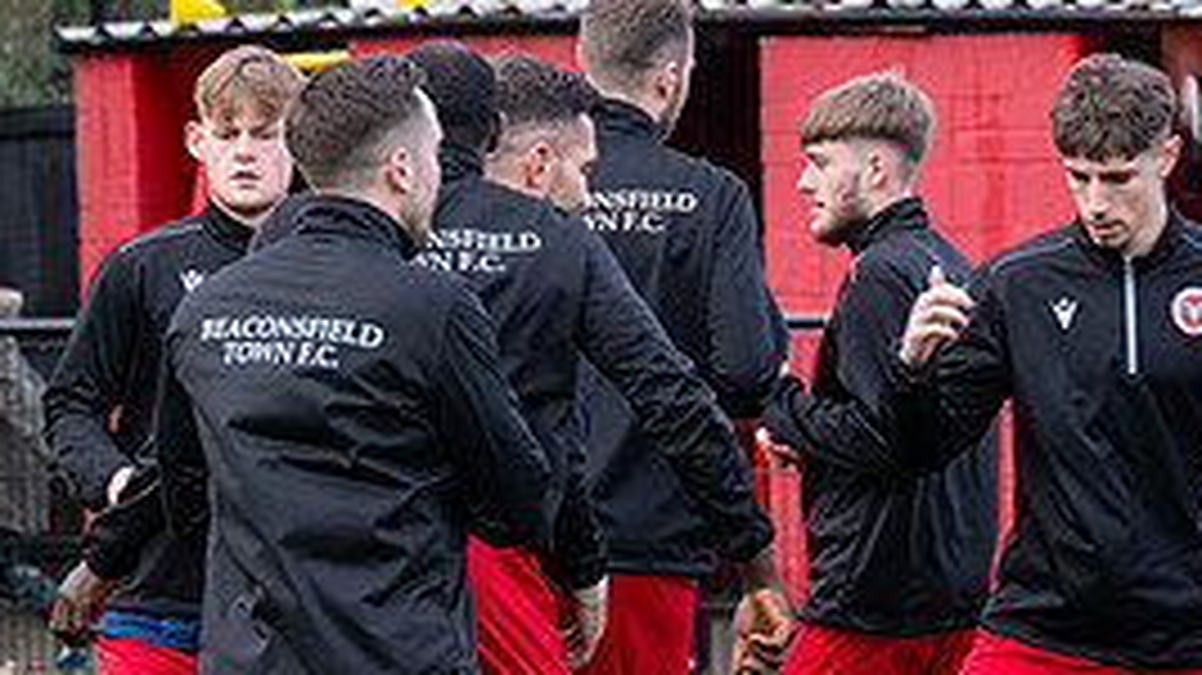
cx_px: 1295
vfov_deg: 4.5
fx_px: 8507
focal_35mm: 267
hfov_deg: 8.0
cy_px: 508
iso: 800
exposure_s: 1/1250
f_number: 4
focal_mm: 98
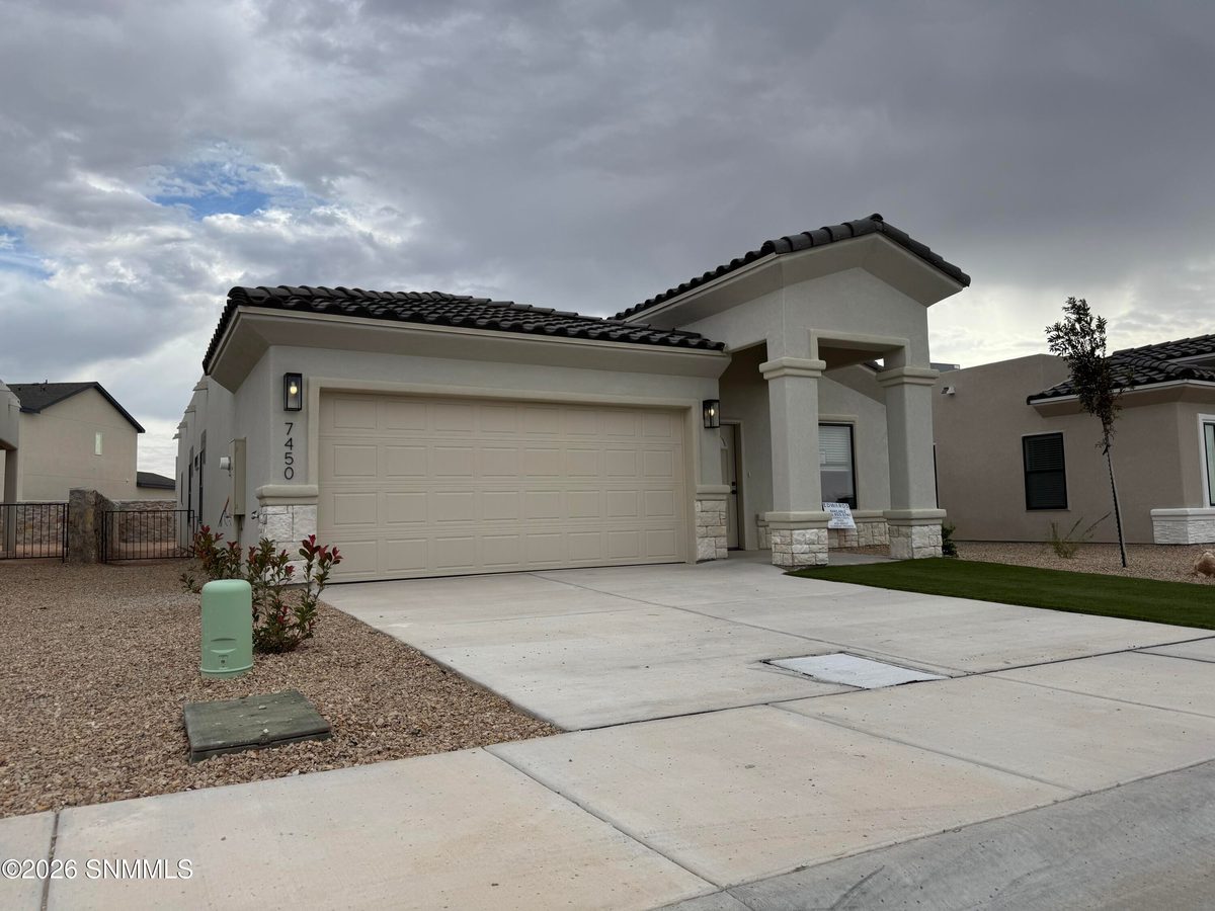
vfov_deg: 56.8
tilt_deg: +3.9
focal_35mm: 24
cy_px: 456
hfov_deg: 71.6
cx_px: 608
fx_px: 842
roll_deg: +0.5
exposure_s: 1/4049
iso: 80
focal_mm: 6.76
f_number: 1.78
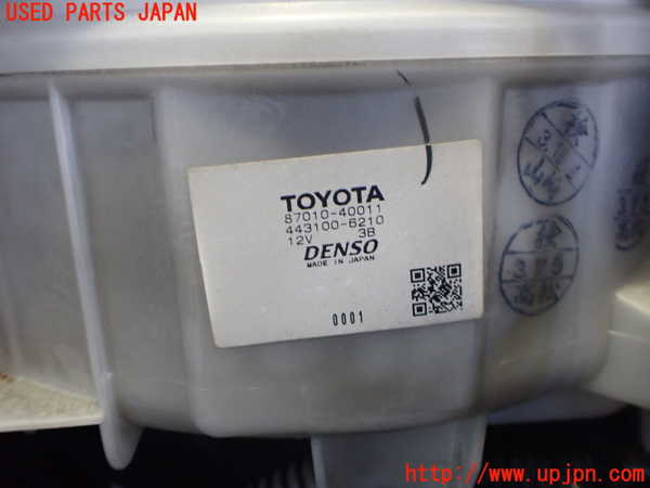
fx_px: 563
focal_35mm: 30
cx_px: 325
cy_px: 244
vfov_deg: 46.8
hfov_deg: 60.0
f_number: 2.3
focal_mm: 5.4
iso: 800
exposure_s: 1/80
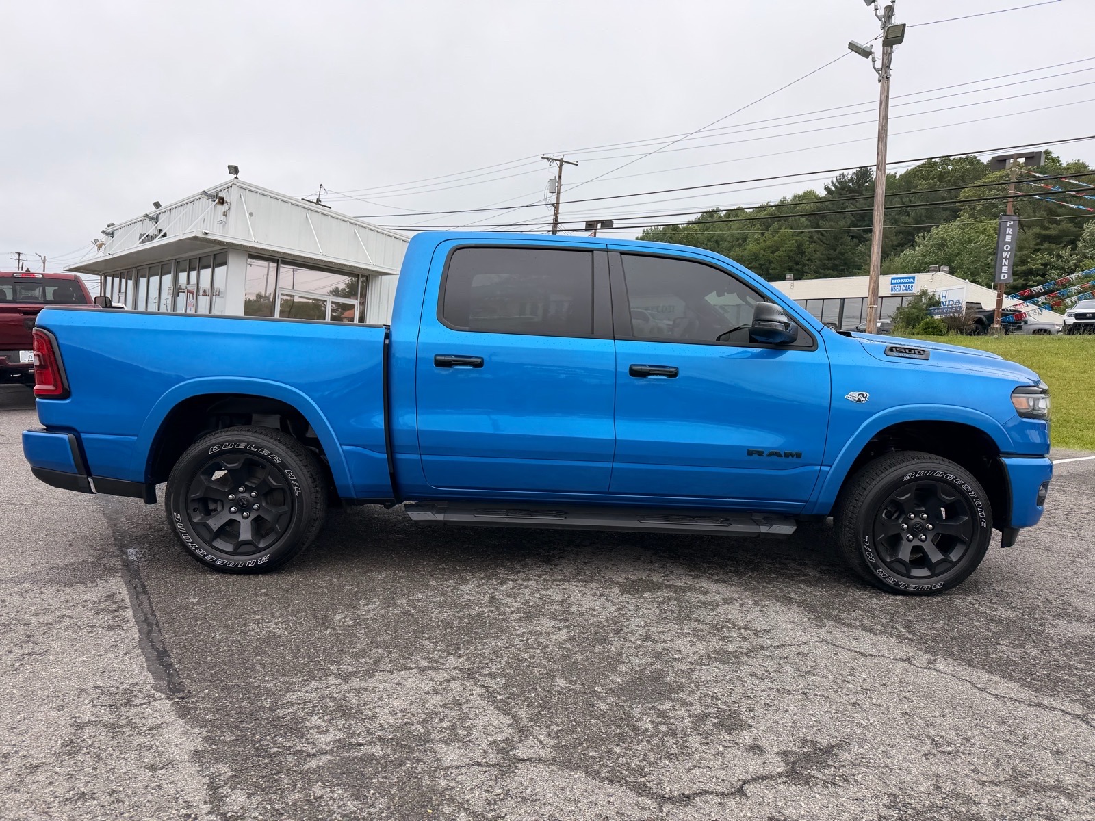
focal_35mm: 24
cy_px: 410
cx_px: 548
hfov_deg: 71.6
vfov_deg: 56.8
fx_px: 759
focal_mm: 6.76
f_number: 1.78
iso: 80
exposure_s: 1/1812
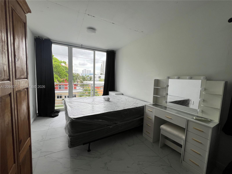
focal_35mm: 13
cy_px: 87
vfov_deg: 89.9
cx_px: 116
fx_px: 87
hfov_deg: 106.2
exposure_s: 1/145
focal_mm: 1.57
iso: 32
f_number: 1.8
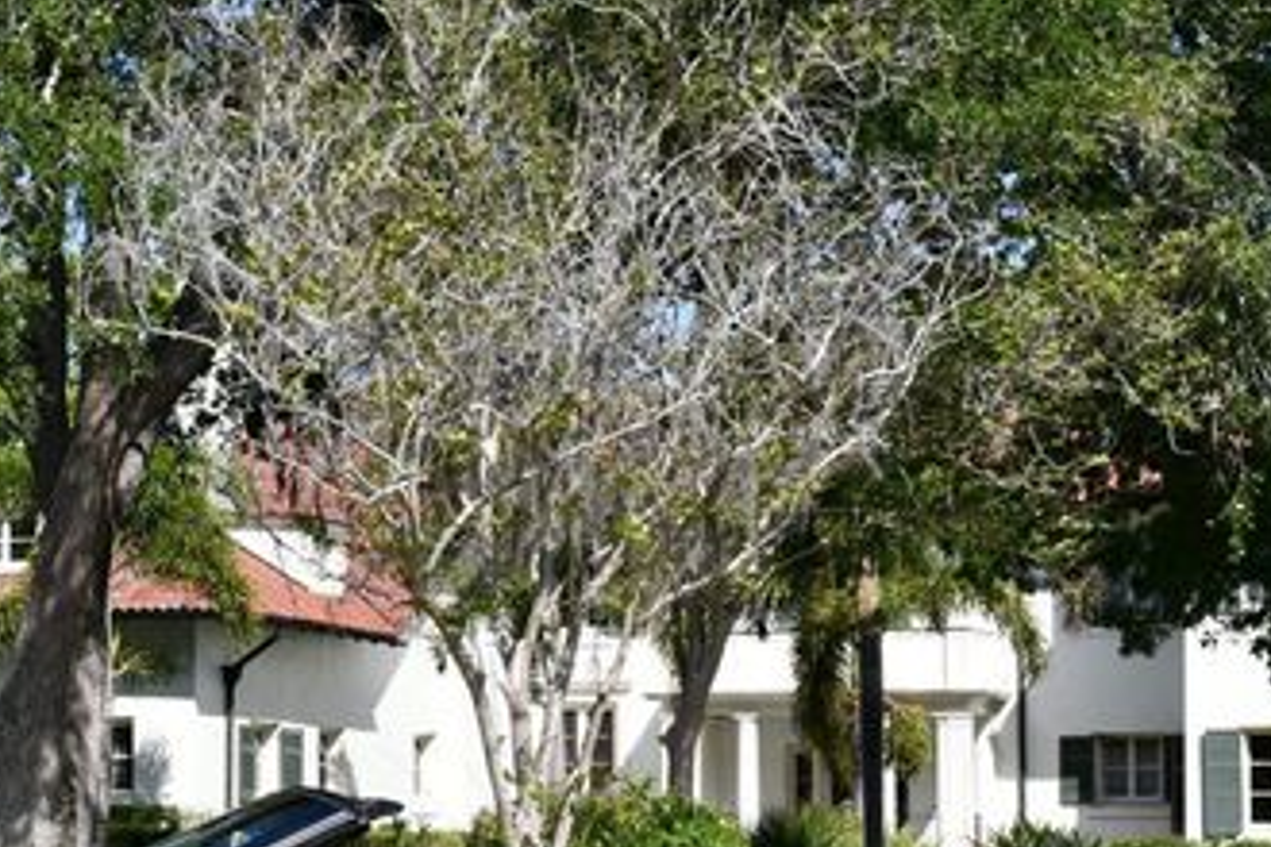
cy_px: 697
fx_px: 3566
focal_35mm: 101
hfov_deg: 20.0
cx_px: 246
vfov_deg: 13.5
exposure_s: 1/250
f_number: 8
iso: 110
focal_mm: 26
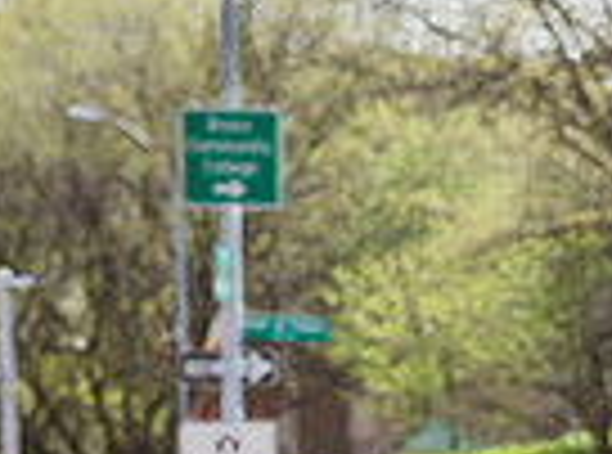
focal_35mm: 234
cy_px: 585
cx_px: 1187
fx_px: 4122
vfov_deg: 6.3
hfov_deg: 8.1
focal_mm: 42
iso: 100
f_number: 4.5
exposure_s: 1/250
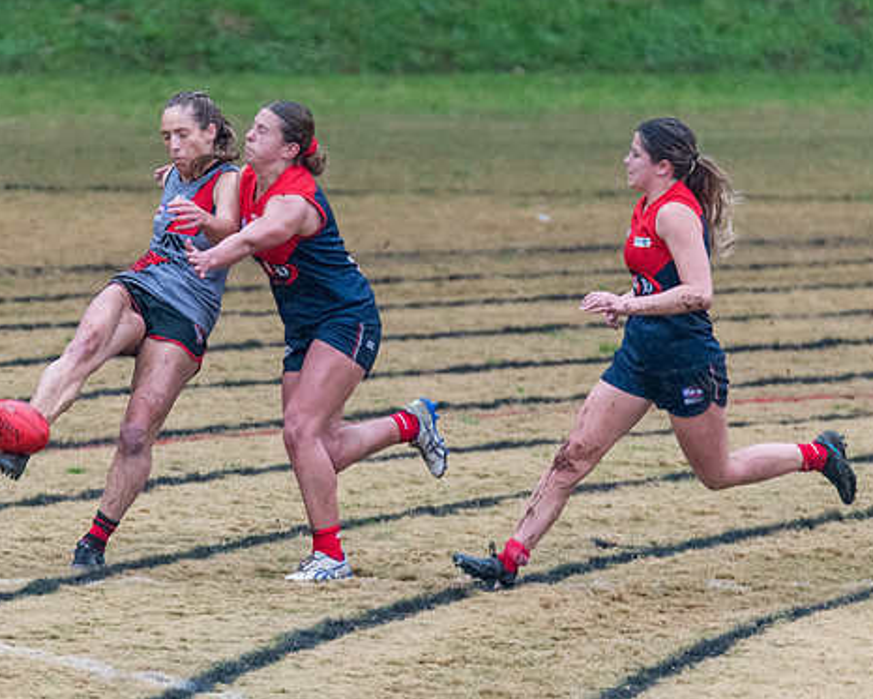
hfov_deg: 1.8
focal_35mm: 1080
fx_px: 27910
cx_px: 326
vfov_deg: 1.4
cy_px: 174
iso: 1800
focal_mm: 600
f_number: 6.3
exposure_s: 1/1250
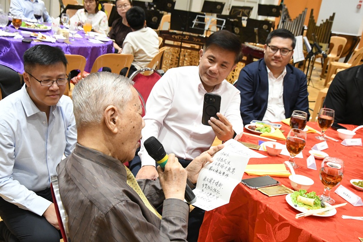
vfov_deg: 28.1
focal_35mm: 48
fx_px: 484
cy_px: 121
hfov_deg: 41.1
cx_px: 182
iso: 5000
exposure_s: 1/125
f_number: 6.3
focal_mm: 32
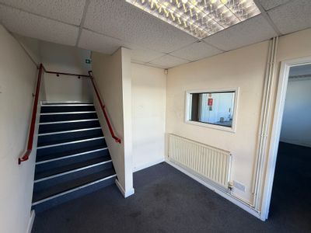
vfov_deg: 85.7
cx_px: 156
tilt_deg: -6.9
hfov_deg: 102.1
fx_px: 126
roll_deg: -0.1
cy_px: 116
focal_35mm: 14
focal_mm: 2.22
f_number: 2.2
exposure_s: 1/115
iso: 50
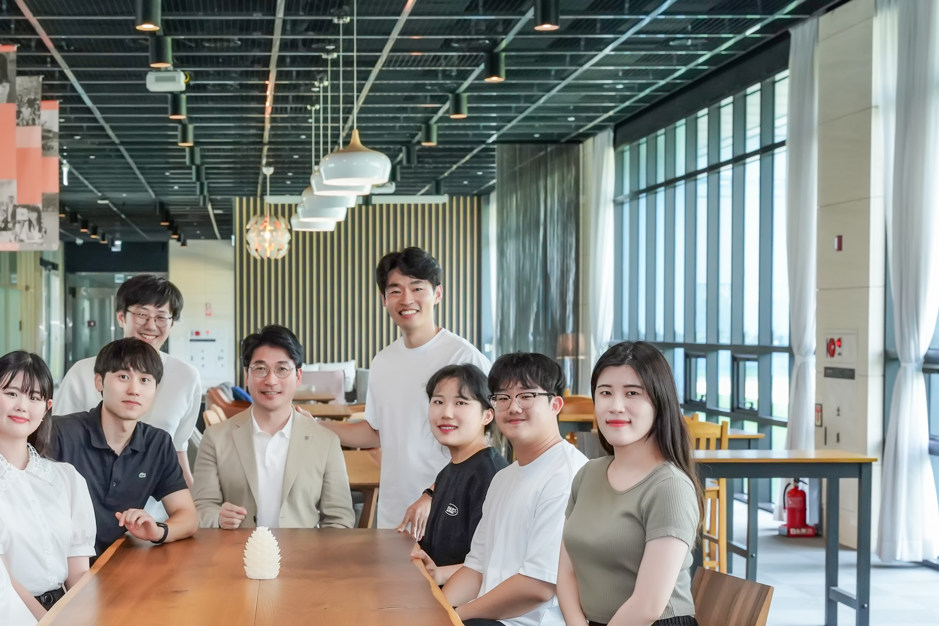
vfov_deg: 19.1
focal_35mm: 71
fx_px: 1858
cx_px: 249
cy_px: 395
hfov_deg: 28.0
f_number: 6.3
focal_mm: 40.7
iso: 2500
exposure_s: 1/200
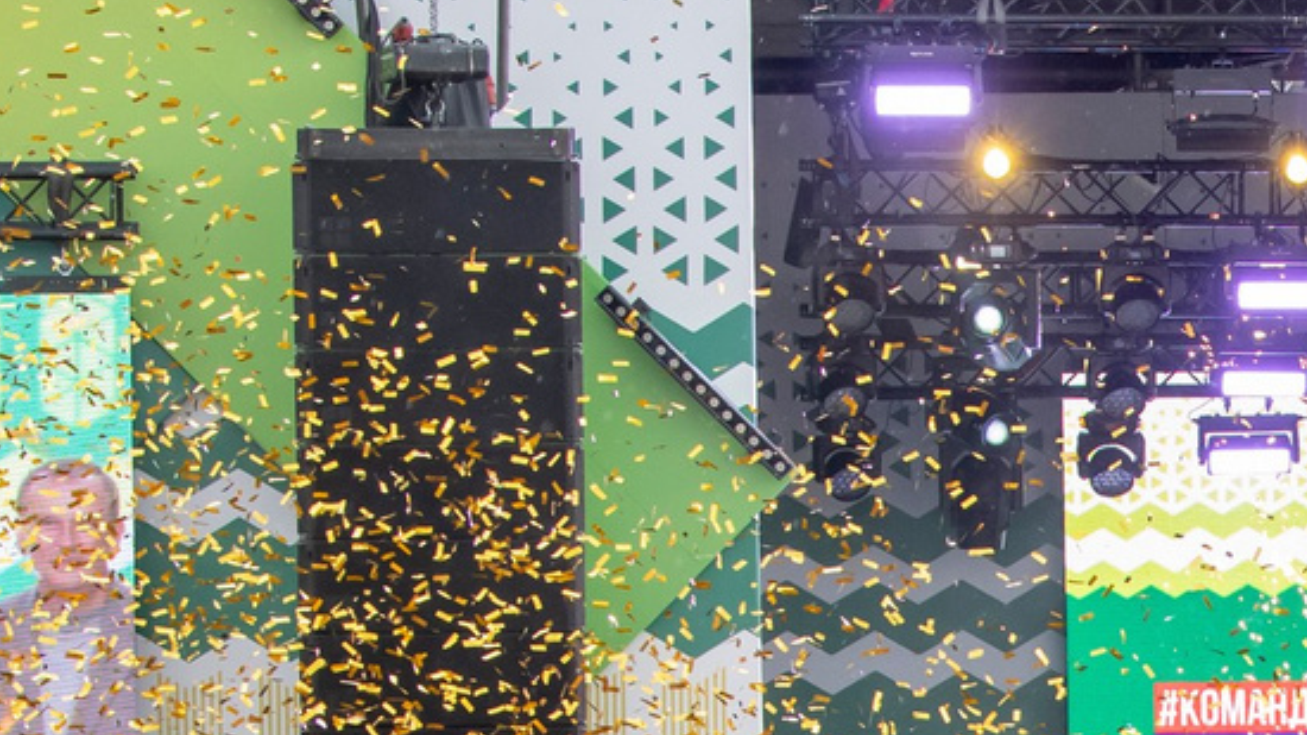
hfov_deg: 6.0
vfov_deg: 3.4
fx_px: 12334
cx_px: 1934
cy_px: 1534
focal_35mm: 356
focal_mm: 70
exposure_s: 1/640
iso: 800
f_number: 4.5
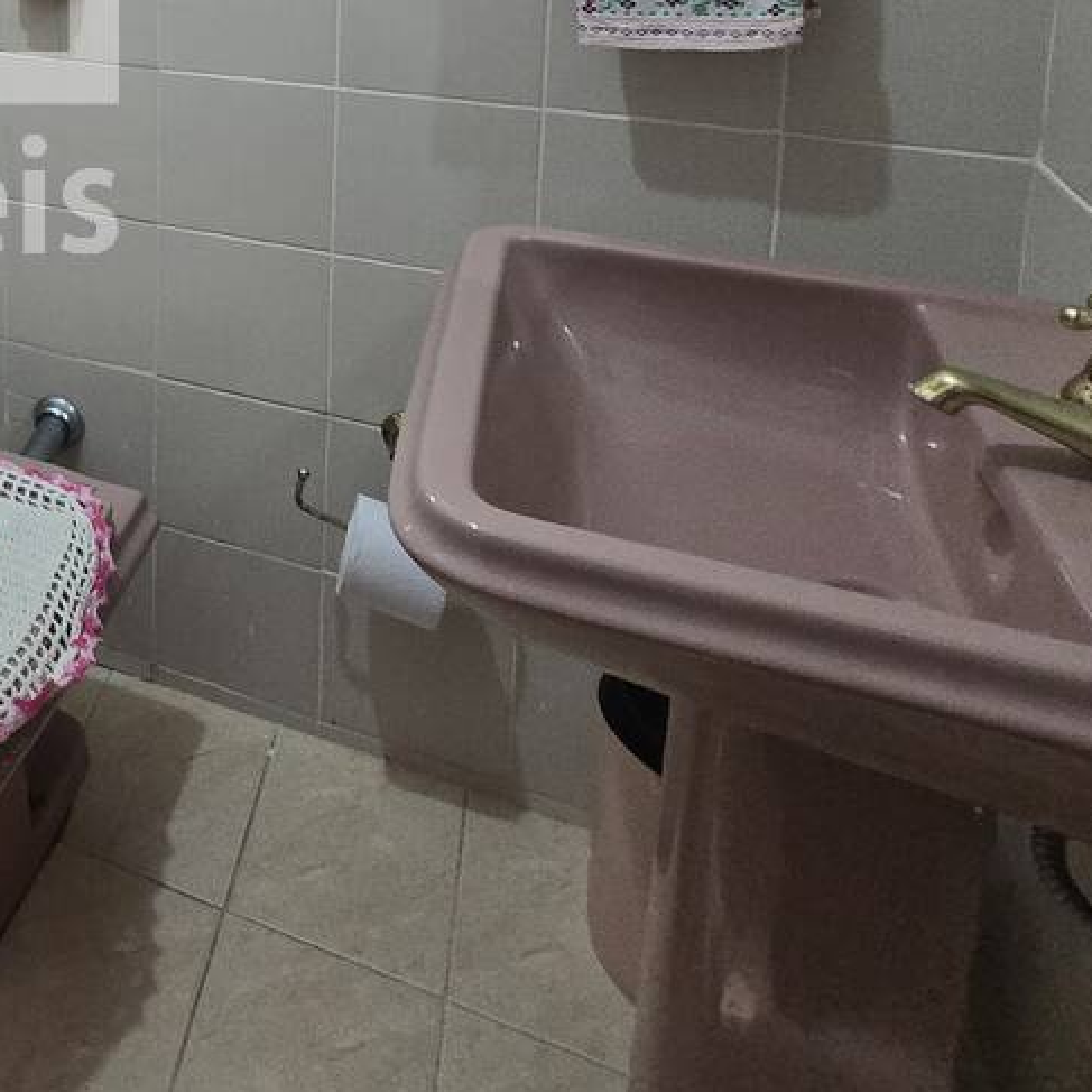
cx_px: -274
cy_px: -63
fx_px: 1213
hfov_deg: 35.7
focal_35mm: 34
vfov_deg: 40.6
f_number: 2.2
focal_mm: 2.2
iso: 320
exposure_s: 1/60
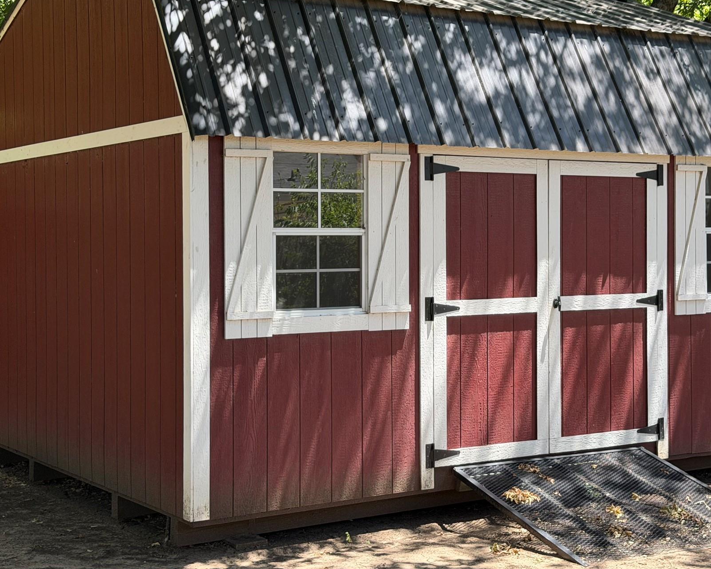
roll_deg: +0.9
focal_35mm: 60
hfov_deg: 31.4
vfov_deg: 25.4
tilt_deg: -1.4
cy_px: 253
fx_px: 1262
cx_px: 370
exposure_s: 1/519
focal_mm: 6.76
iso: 80
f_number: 1.78
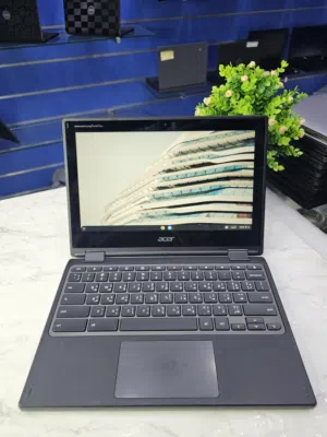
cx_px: 164
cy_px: 218
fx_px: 290
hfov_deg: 58.9
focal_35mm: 23
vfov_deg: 73.9
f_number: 1.7
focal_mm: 6.3
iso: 100
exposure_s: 1/100
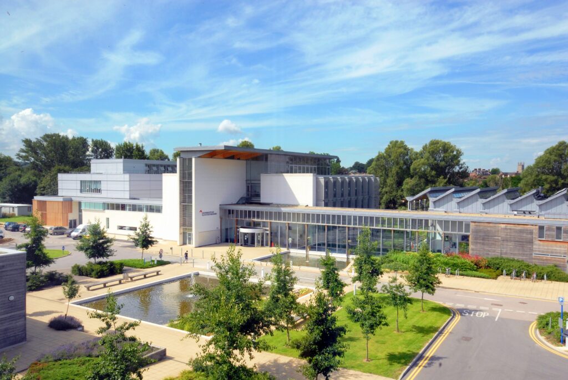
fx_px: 474
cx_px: 284
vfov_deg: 43.7
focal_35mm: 30
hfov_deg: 61.9
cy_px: 190
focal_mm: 20
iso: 320
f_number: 22
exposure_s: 1/60
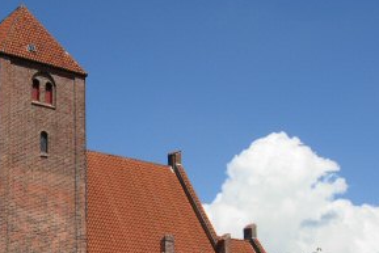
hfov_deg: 36.2
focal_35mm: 55
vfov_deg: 24.5
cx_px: 180
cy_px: 175
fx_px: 579
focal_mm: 7.5
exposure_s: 1/352
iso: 50
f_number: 6.8
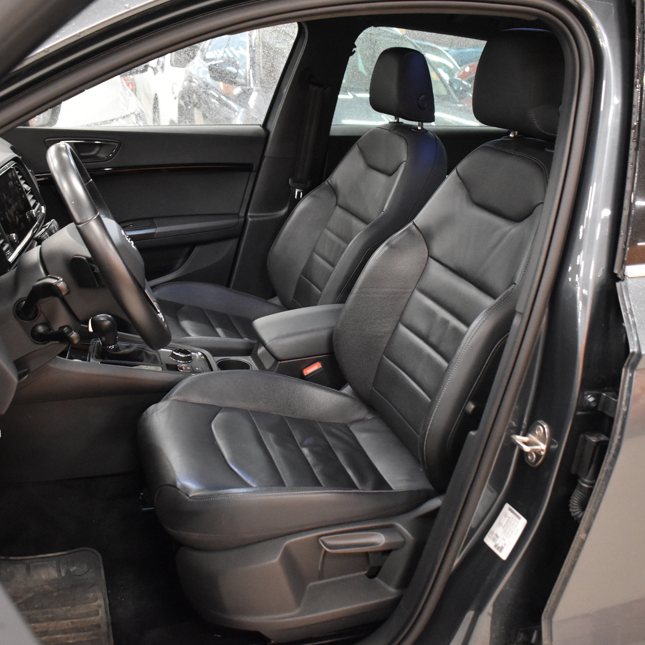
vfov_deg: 47.2
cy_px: 321
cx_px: 291
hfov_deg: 47.2
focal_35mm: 35
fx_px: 738
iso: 3600
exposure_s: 1/60
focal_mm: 18
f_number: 3.5
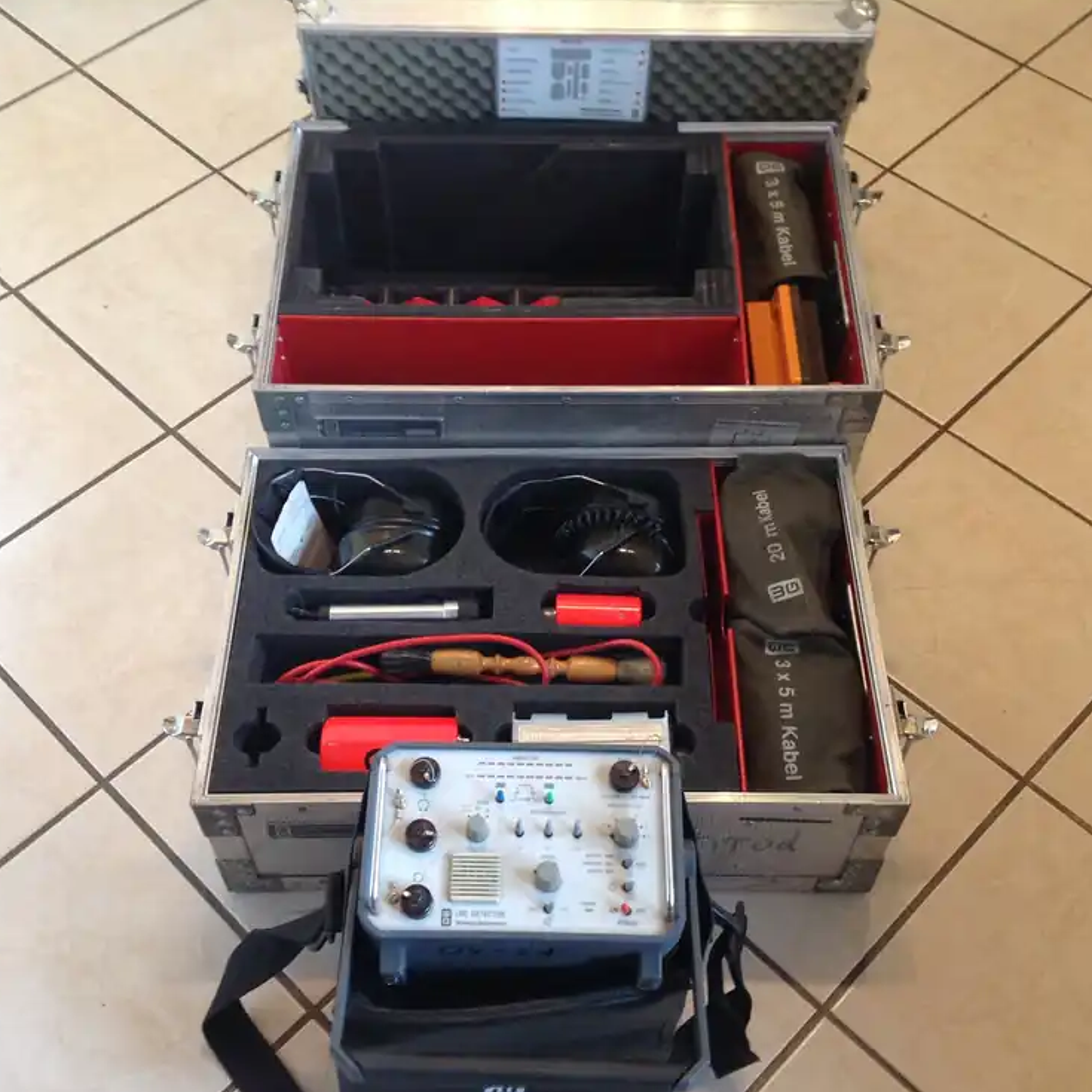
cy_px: 545
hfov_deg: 40.0
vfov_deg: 40.0
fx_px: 1499
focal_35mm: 42
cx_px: 530
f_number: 2.4
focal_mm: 4.28
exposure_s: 1/15
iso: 125
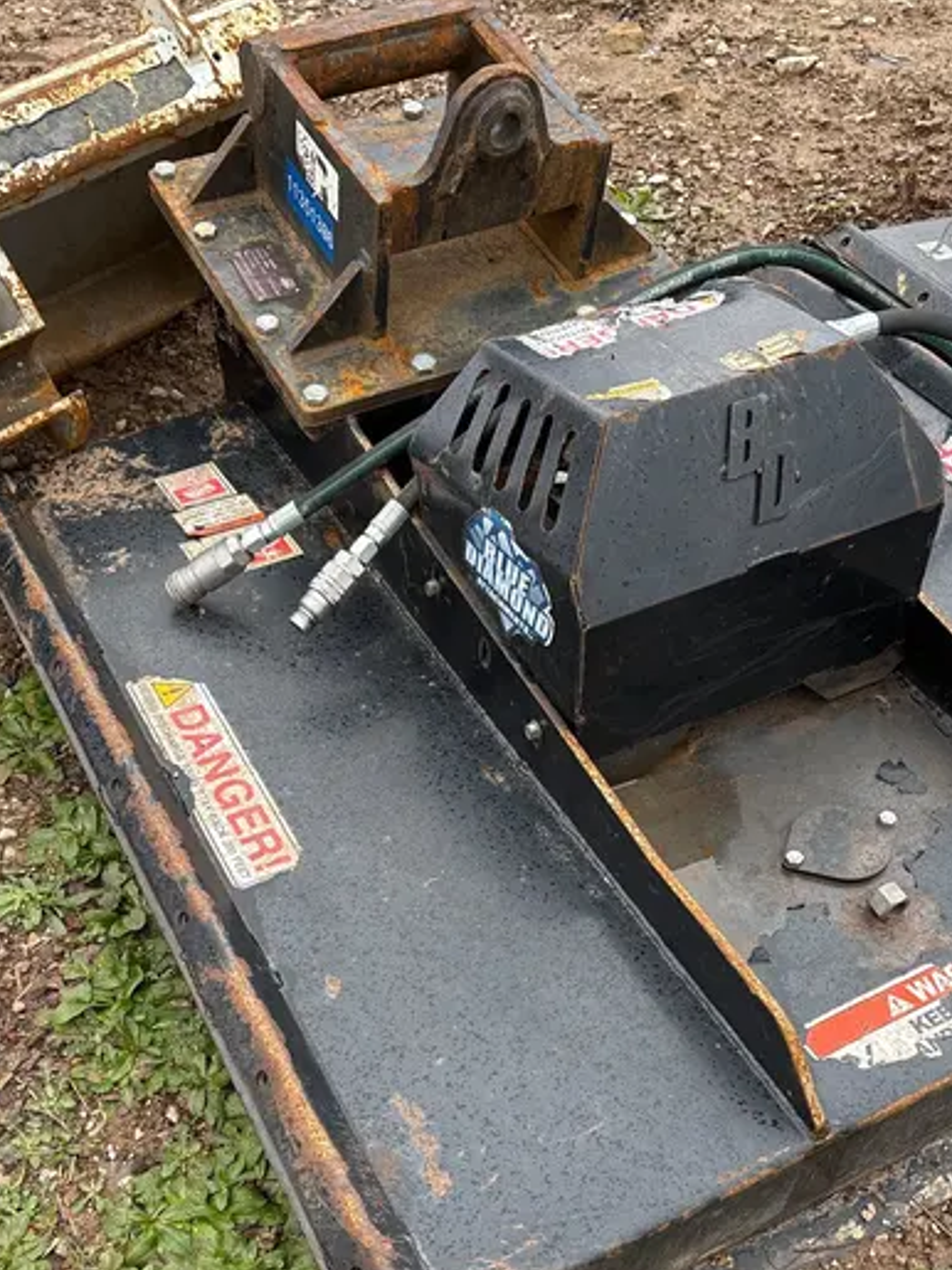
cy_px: 859
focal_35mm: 37
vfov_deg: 49.2
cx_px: 390
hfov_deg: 38.5
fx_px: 1357
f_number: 1.6
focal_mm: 5.96
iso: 50
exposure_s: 1/121
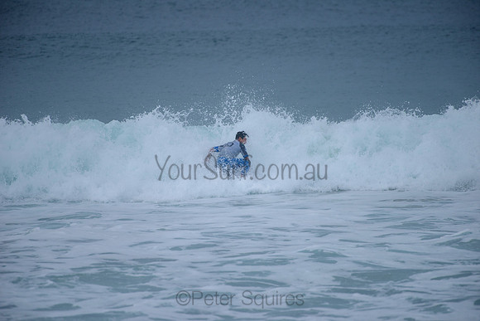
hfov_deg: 4.1
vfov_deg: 2.8
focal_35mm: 500
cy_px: 160
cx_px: 240
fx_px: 6668
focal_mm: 500
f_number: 5.6
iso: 360
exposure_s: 1/2000
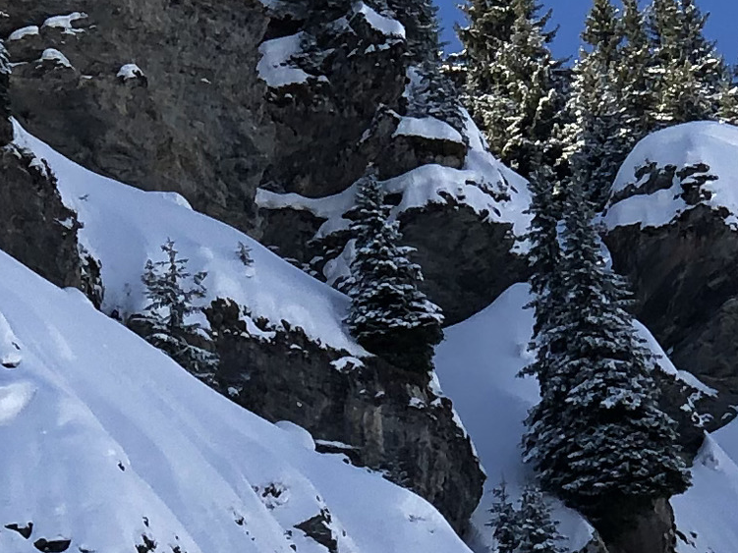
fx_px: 5905
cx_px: 319
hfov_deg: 7.2
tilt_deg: +25.1
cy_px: 549
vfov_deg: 5.4
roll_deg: +7.9
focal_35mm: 277
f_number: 2.4
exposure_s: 1/867
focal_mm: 6
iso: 16
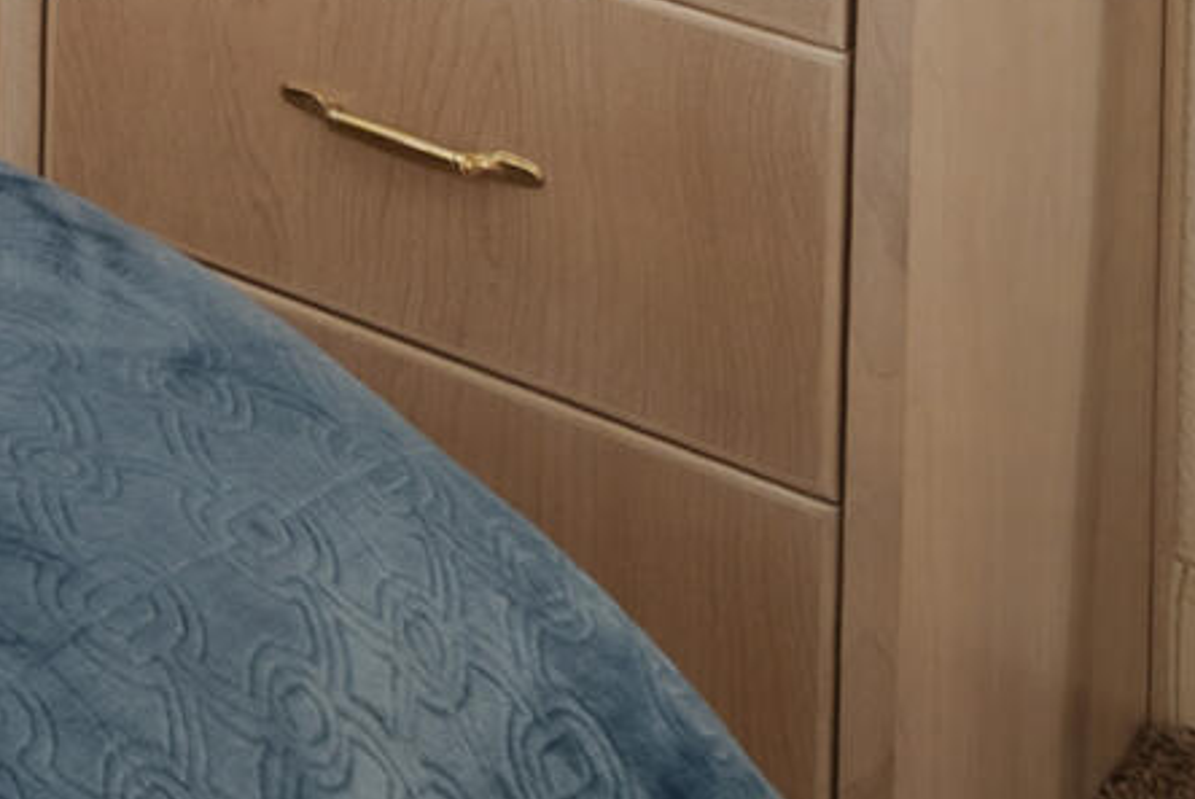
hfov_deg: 14.1
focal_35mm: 108
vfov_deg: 9.9
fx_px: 3588
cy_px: -1543
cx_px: -1523
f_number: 8
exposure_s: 13
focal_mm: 16
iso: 100
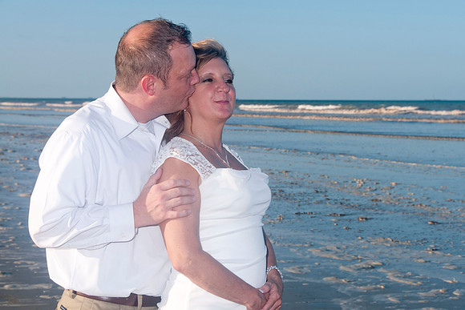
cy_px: 155
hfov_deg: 25.7
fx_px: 1018
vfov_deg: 17.3
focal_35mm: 79
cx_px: 233
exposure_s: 1/250
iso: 100
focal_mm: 52
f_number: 11
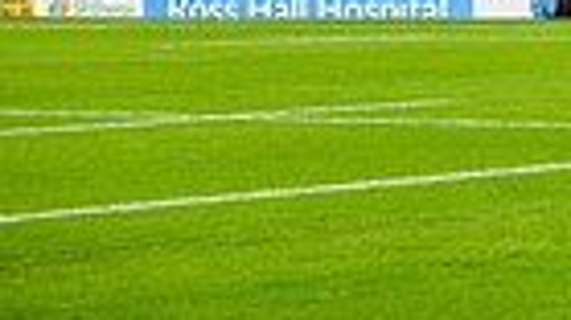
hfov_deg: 6.9
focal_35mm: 305
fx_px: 4615
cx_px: 1121
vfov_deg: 3.9
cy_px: -449
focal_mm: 70
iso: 500
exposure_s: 1/500
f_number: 3.5
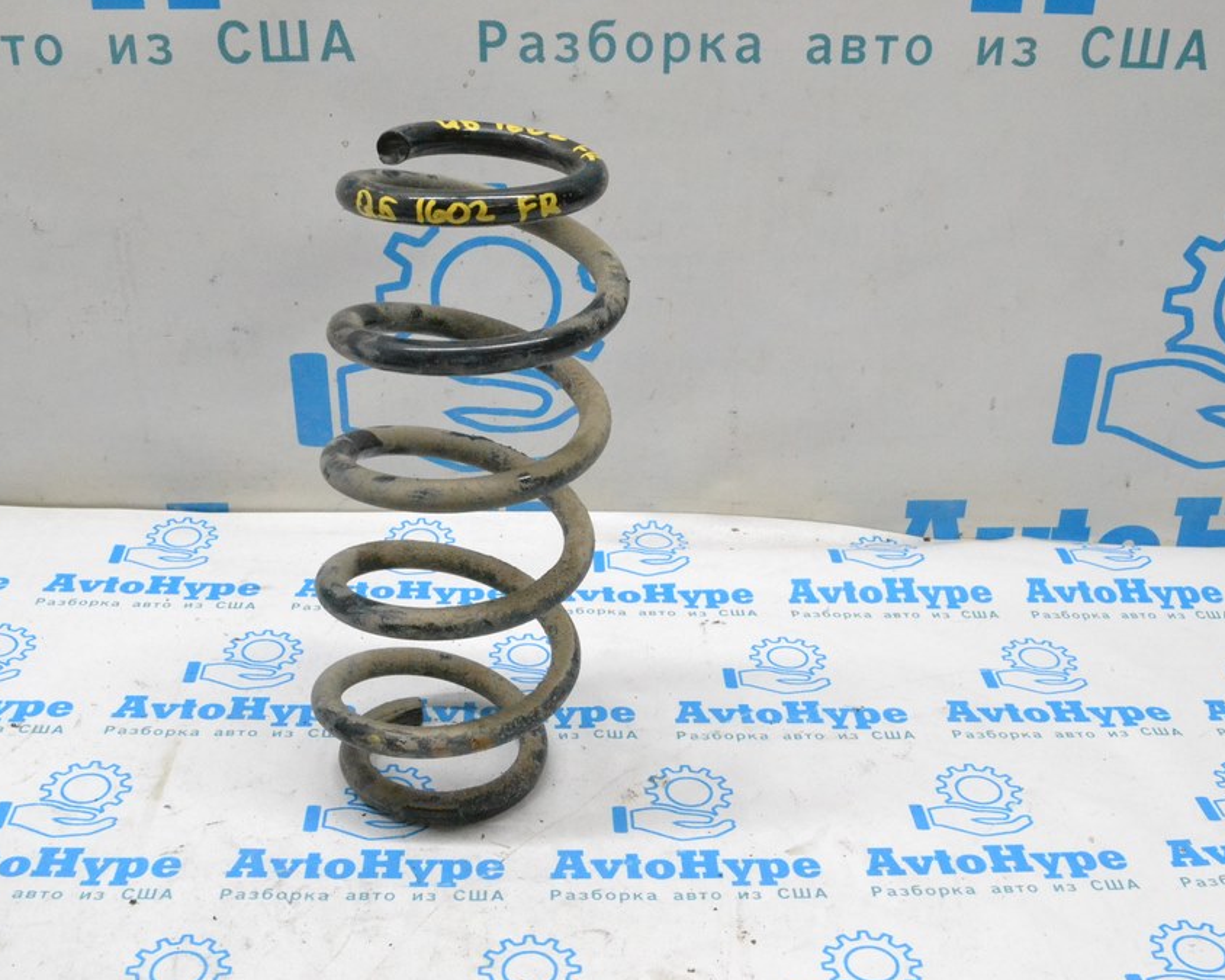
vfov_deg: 36.5
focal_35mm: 41
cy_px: 491
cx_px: 627
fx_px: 1486
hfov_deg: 44.8
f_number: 13
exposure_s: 1/100
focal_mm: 24
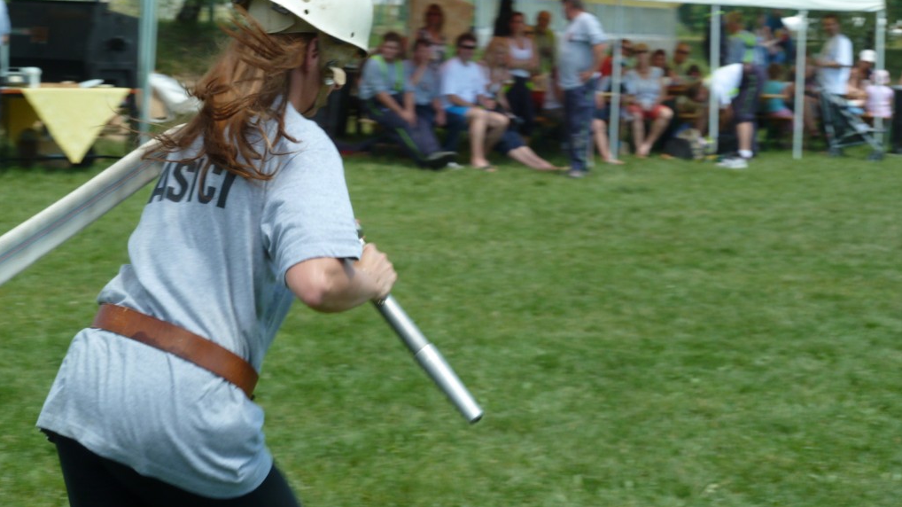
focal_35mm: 114
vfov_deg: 10.6
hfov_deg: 18.8
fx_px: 2726
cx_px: 452
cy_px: 179
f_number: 4.3
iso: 80
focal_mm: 17
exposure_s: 1/200
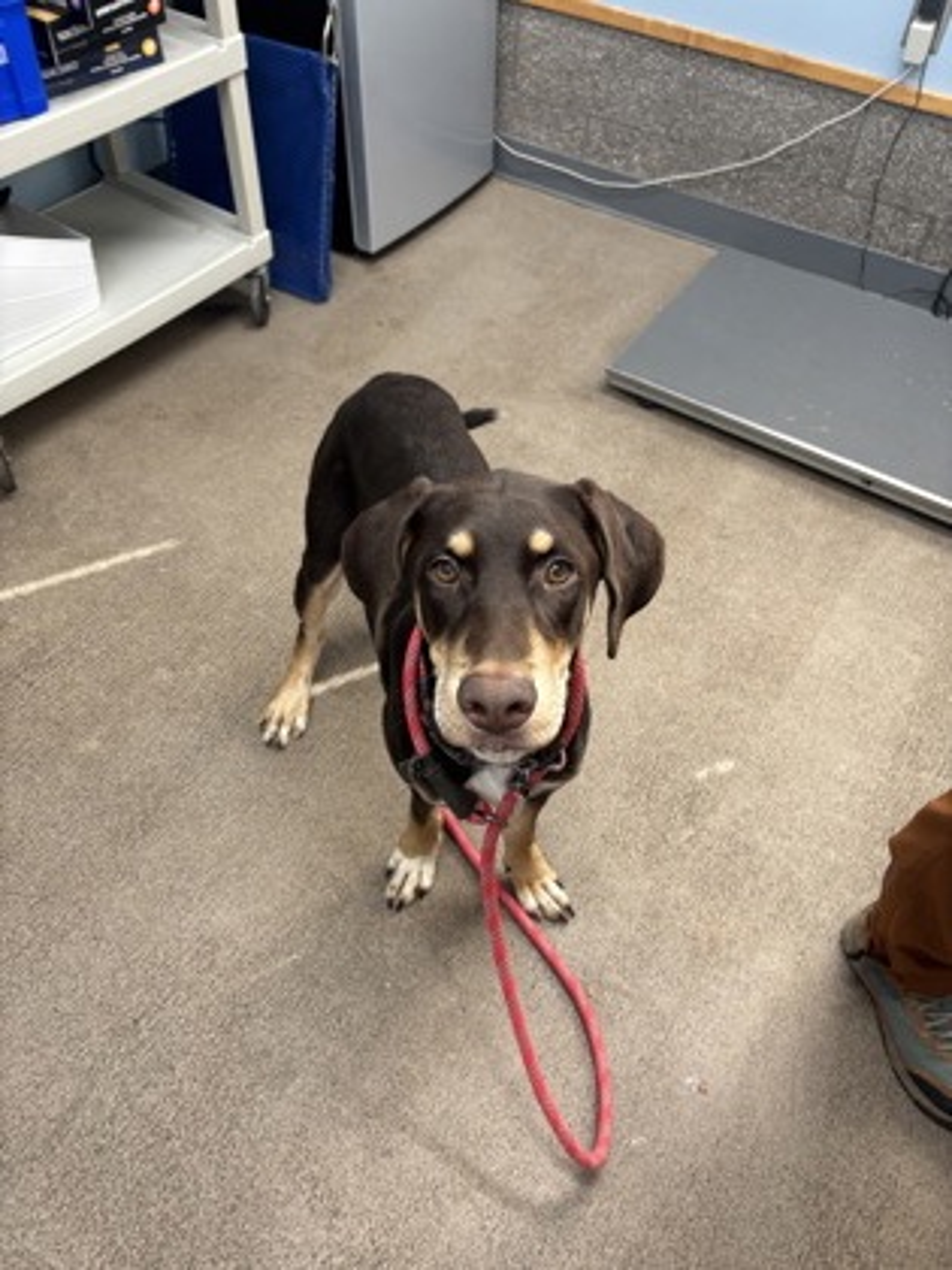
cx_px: 476
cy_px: 635
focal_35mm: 26
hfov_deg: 53.1
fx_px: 953
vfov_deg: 67.3
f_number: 1.6
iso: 125
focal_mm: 5.96
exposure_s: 1/119
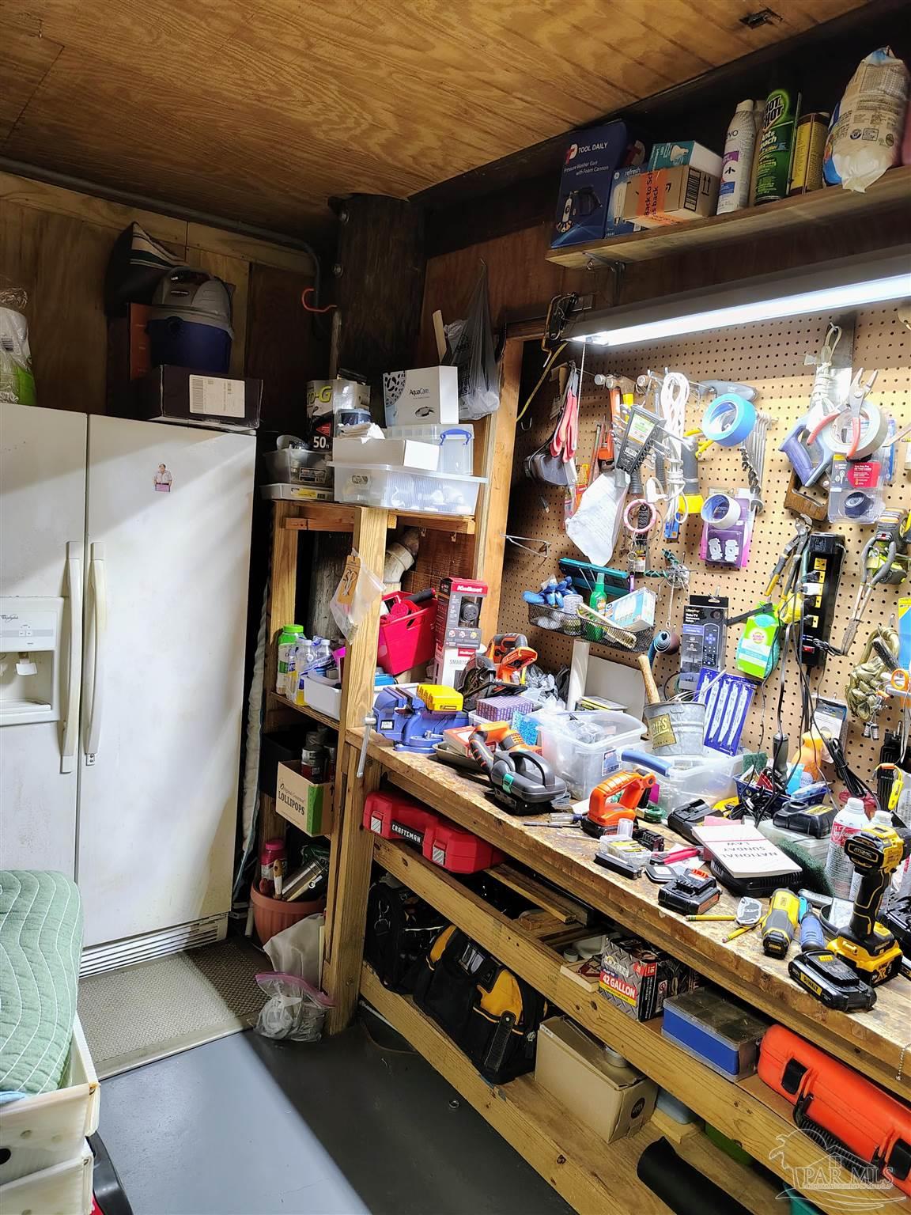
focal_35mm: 24
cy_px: 608
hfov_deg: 56.8
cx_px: 456
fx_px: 842
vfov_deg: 71.6
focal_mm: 5.56
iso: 826
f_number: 1.8
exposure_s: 1/60
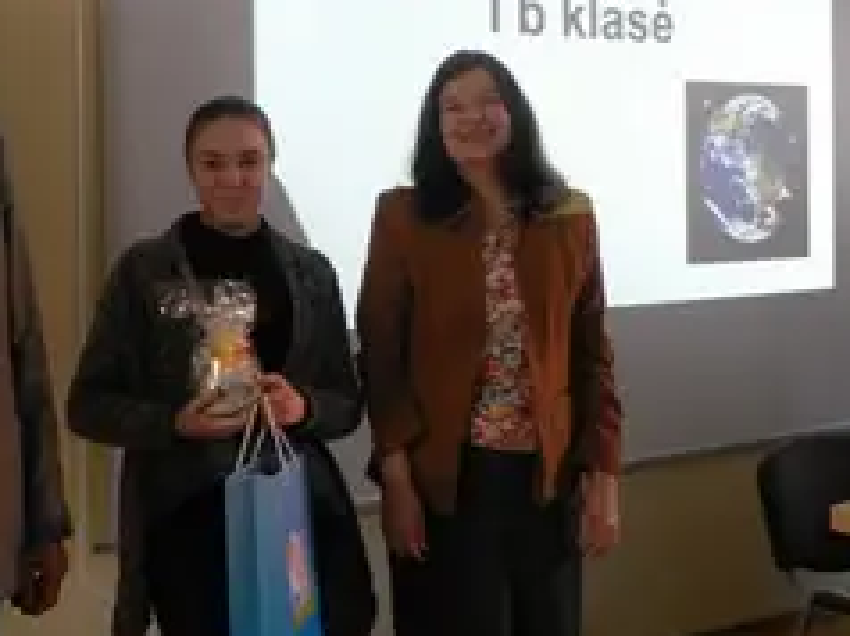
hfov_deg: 38.8
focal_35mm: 49
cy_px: 243
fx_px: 1202
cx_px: 343
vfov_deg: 29.5
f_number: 2.8
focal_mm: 4.6
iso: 200
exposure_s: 1/15
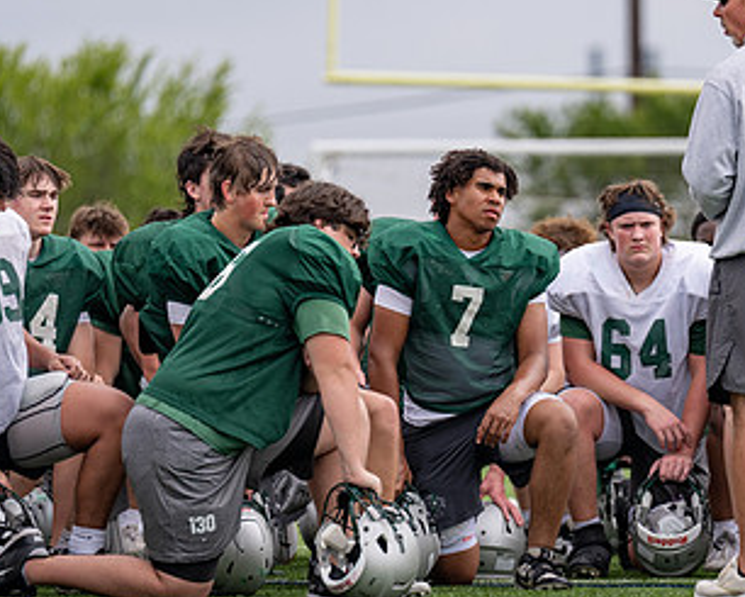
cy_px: 348
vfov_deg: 4.1
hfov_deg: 5.1
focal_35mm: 382
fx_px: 8425
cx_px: 592
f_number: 2.8
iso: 160
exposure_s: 1/2500
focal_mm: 200
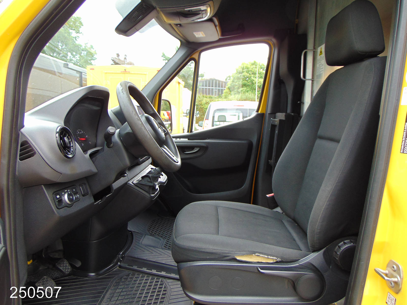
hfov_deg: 69.4
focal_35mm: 25
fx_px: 294
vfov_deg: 54.9
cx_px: 204
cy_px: 152
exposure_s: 1/30
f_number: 3
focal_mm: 4.5
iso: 80
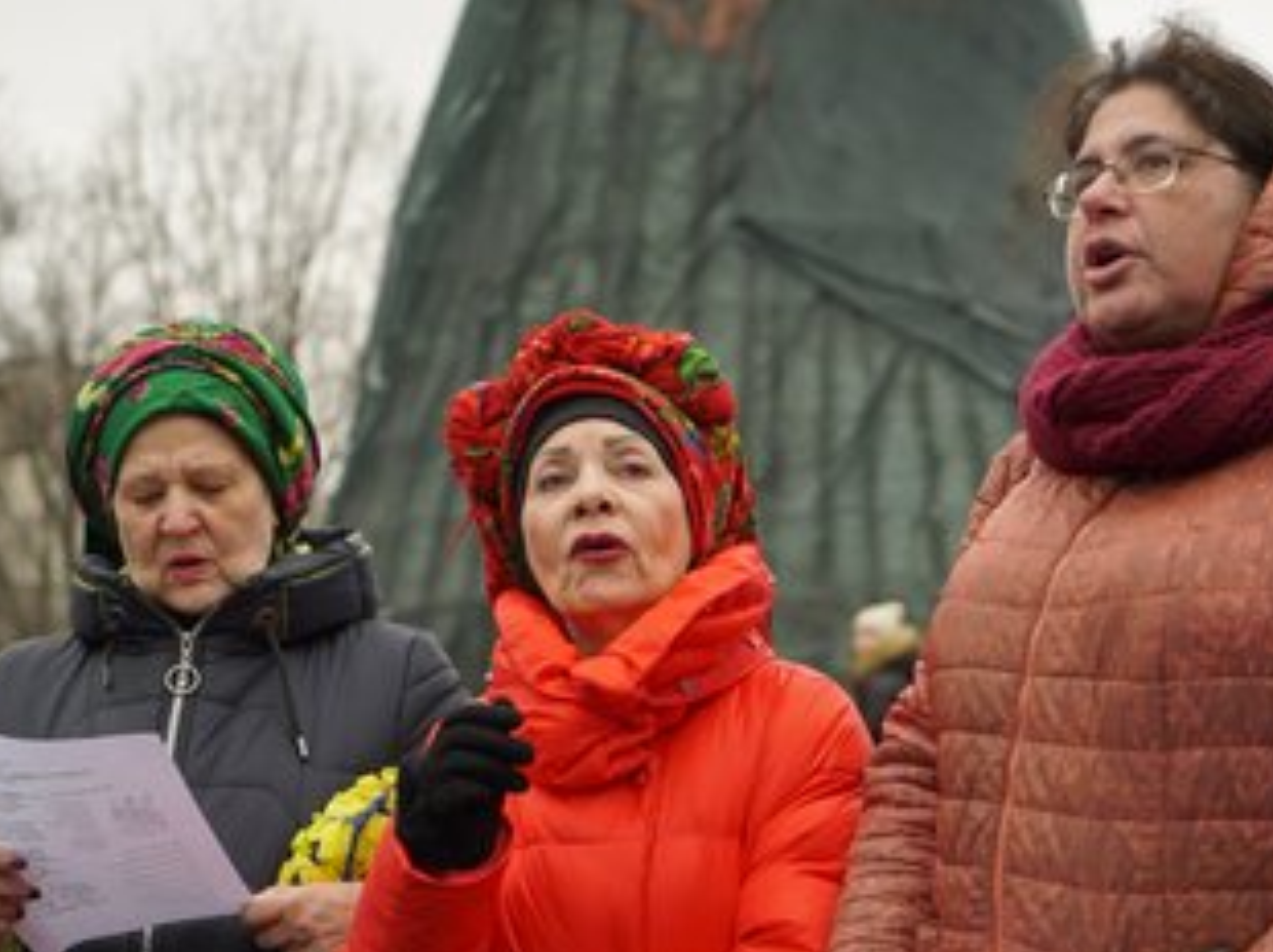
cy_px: 544
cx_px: 706
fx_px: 2829
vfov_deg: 19.1
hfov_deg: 25.3
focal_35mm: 77
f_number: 4
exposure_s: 1/160
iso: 100
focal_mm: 62
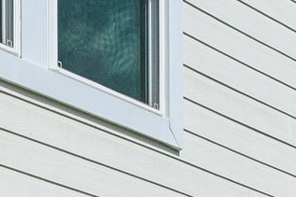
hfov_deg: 15.0
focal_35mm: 136
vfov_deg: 8.6
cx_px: 47
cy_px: 568
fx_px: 1119
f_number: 8
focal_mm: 14
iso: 400
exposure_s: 1/1600
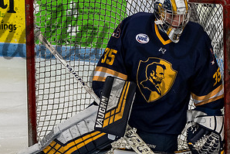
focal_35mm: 435
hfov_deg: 4.7
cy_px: 106
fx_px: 2780
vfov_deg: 3.2
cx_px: 163
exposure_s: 1/800
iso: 1600
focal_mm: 100
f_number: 3.2
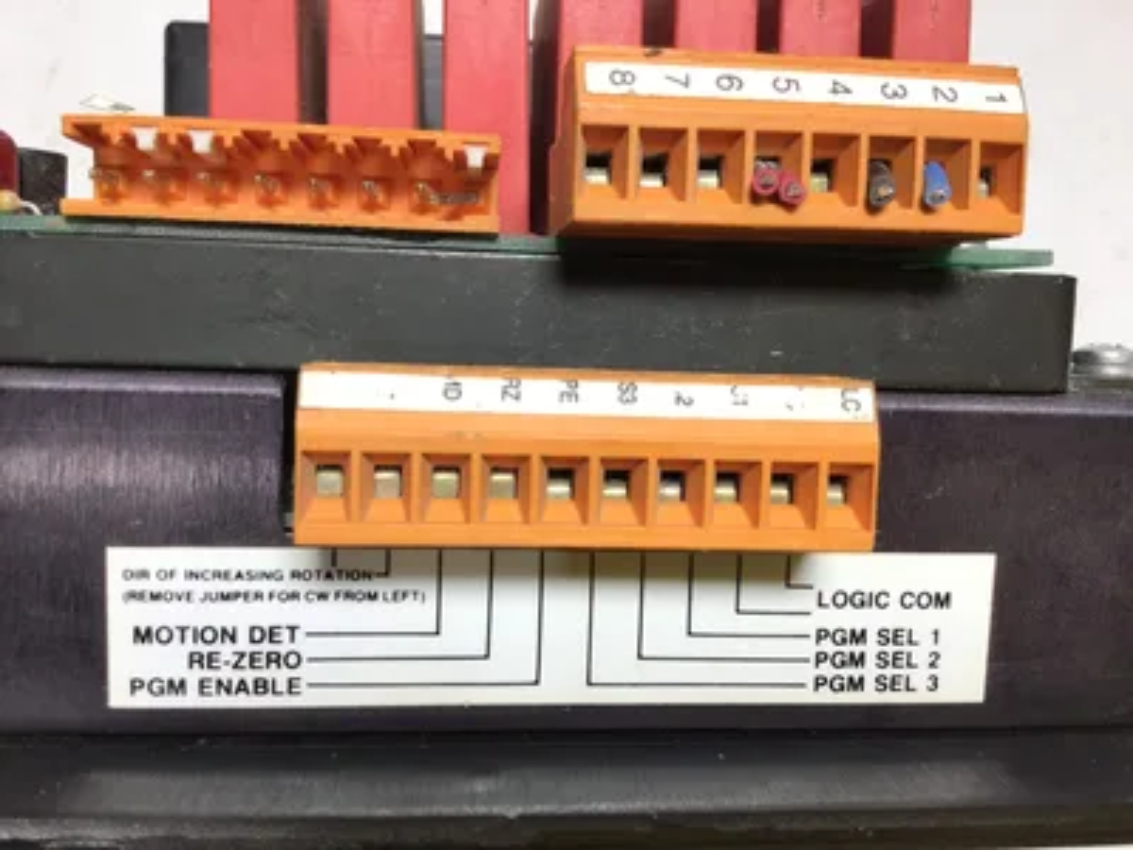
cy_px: 425
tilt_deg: -72.7
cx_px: 566
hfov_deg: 58.4
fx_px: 1015
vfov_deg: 45.4
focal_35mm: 31
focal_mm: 3.3
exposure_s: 1/120
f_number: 2.4
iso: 32
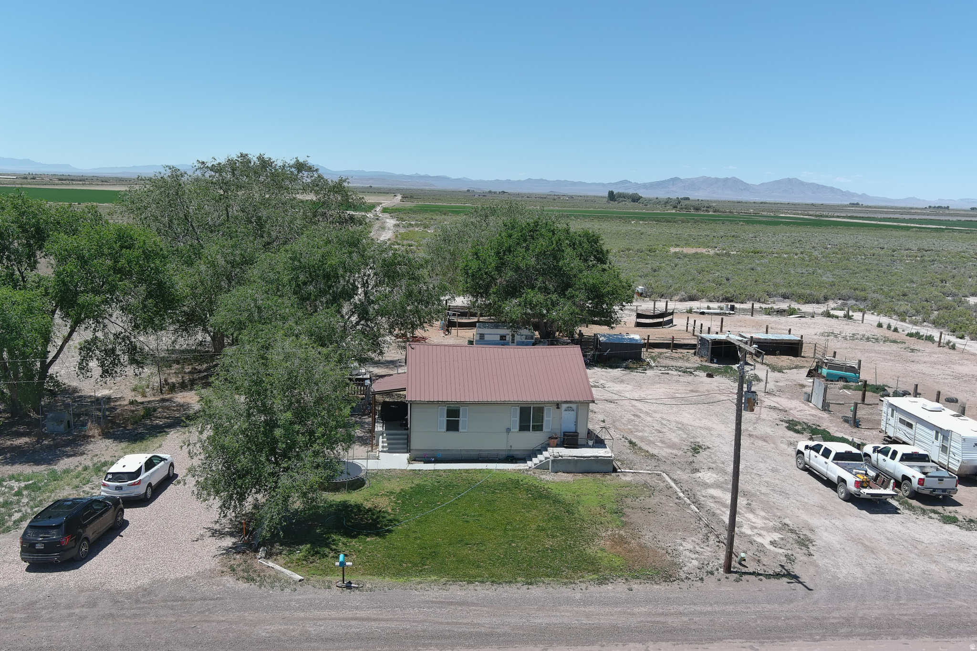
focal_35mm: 29
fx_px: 787
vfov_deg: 45.0
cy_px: 326
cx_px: 488
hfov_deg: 63.7
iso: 100
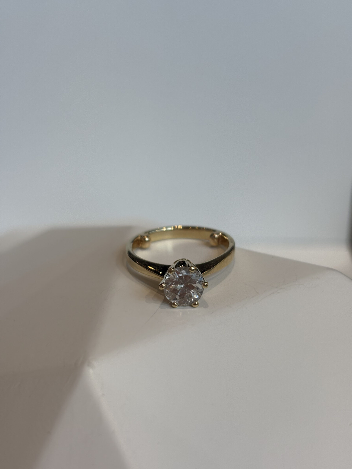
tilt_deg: -21.4
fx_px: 705
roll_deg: -1.0
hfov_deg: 28.0
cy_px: 234
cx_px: 176
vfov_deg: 36.8
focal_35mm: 52
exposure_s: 1/158
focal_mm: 5.96
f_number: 1.6
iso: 32
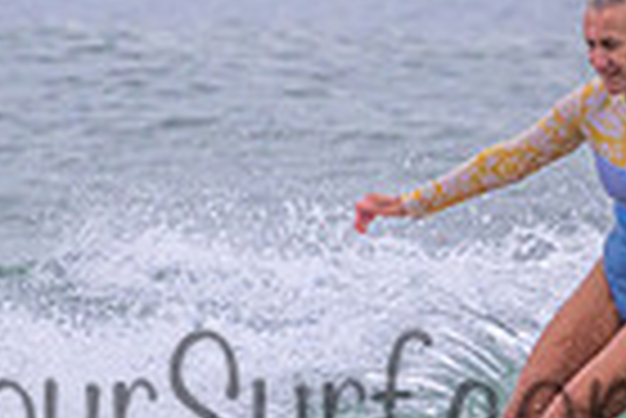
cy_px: 321
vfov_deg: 0.4
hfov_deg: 0.6
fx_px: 60854
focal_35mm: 3496
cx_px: 303
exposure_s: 1/2000
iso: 1600
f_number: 11
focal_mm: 800
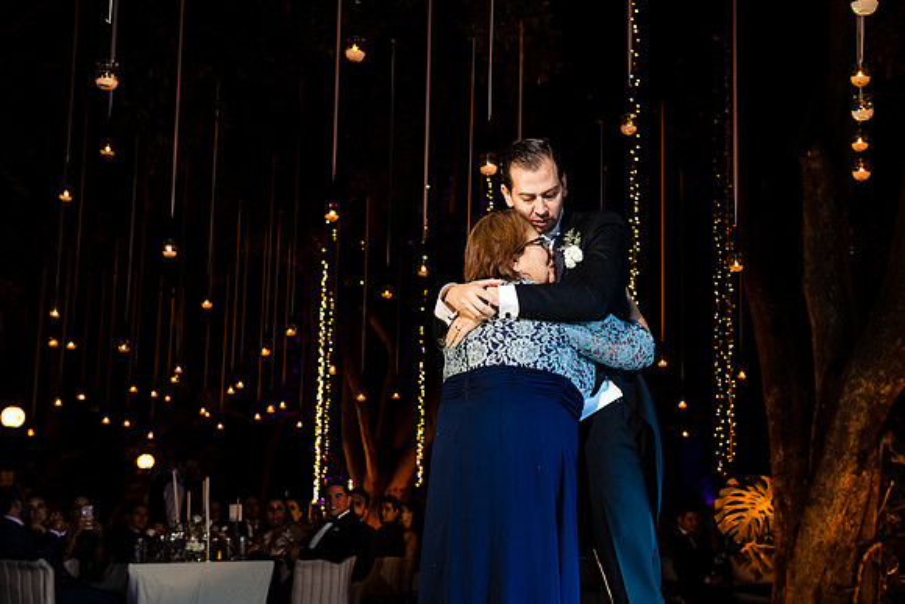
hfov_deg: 36.2
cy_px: 302
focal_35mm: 55
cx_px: 452
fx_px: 1383
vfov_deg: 24.6
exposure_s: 1/125
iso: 1600
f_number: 5
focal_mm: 55
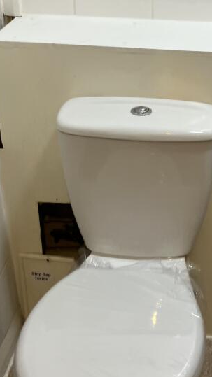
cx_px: 184
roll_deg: -1.6
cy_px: 145
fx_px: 580
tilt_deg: -25.6
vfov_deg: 35.9
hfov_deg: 20.4
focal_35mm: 58
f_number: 1.8
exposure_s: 1/50
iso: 125
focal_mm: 3.99
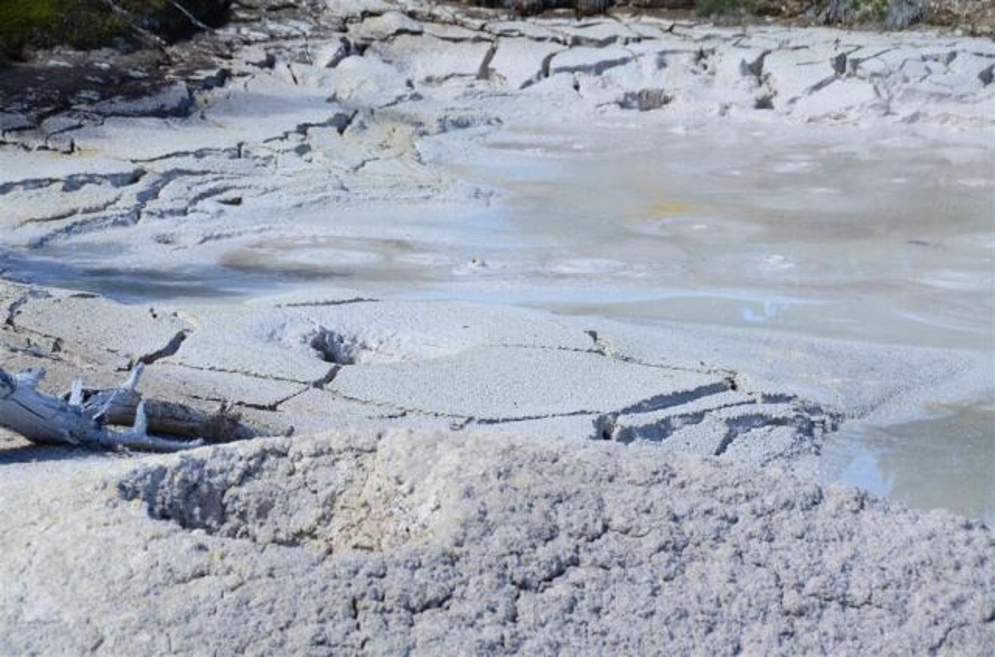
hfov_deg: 16.7
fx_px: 3390
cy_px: 328
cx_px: 498
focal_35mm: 123
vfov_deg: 11.1
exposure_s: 1/640
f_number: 8
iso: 200
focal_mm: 82
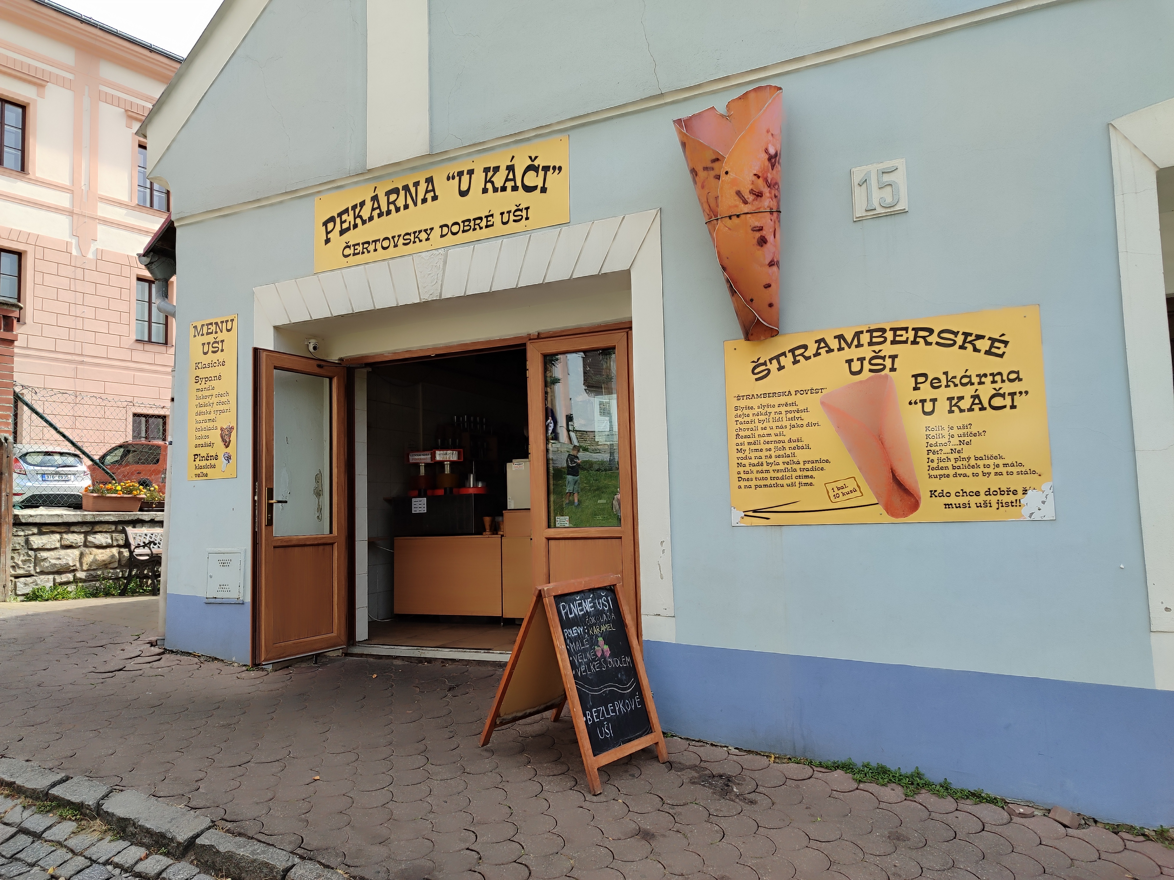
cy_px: 440
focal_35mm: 25
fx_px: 848
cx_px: 587
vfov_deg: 54.9
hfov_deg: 69.4
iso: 50
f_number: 1.89
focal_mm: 5.95
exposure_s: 1/452
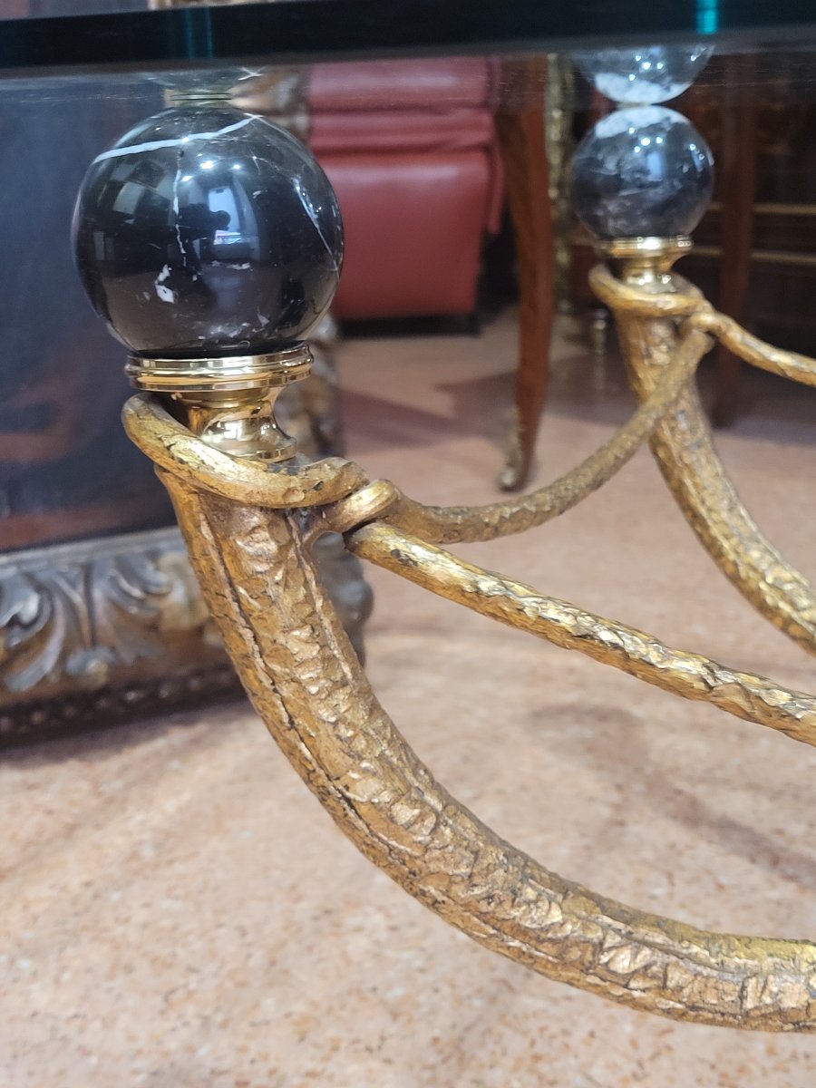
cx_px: 408
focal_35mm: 26
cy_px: 544
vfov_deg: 67.3
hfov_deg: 53.1
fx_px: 817
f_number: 1.8
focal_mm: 5.4
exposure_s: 1/50
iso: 500
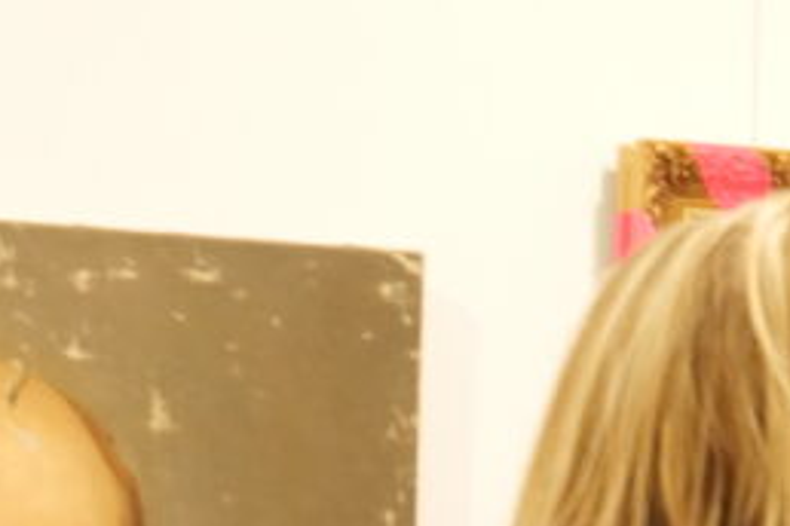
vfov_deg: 6.1
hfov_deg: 9.2
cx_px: -171
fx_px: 4849
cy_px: 1052
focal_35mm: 221
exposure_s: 1/100
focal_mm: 50
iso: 6400
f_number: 13
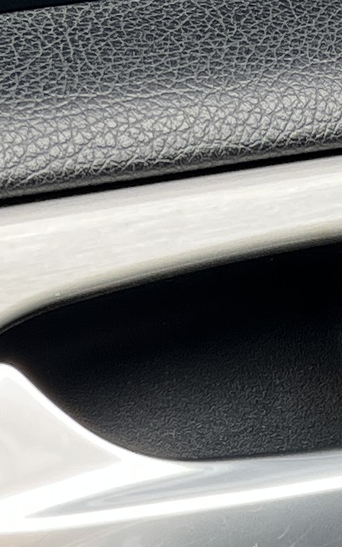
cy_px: 900
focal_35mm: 171
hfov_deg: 7.6
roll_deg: -1.3
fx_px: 2551
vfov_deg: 11.6
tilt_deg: -40.4
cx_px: 319
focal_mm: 5.1
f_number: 1.6
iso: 50
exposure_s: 1/354
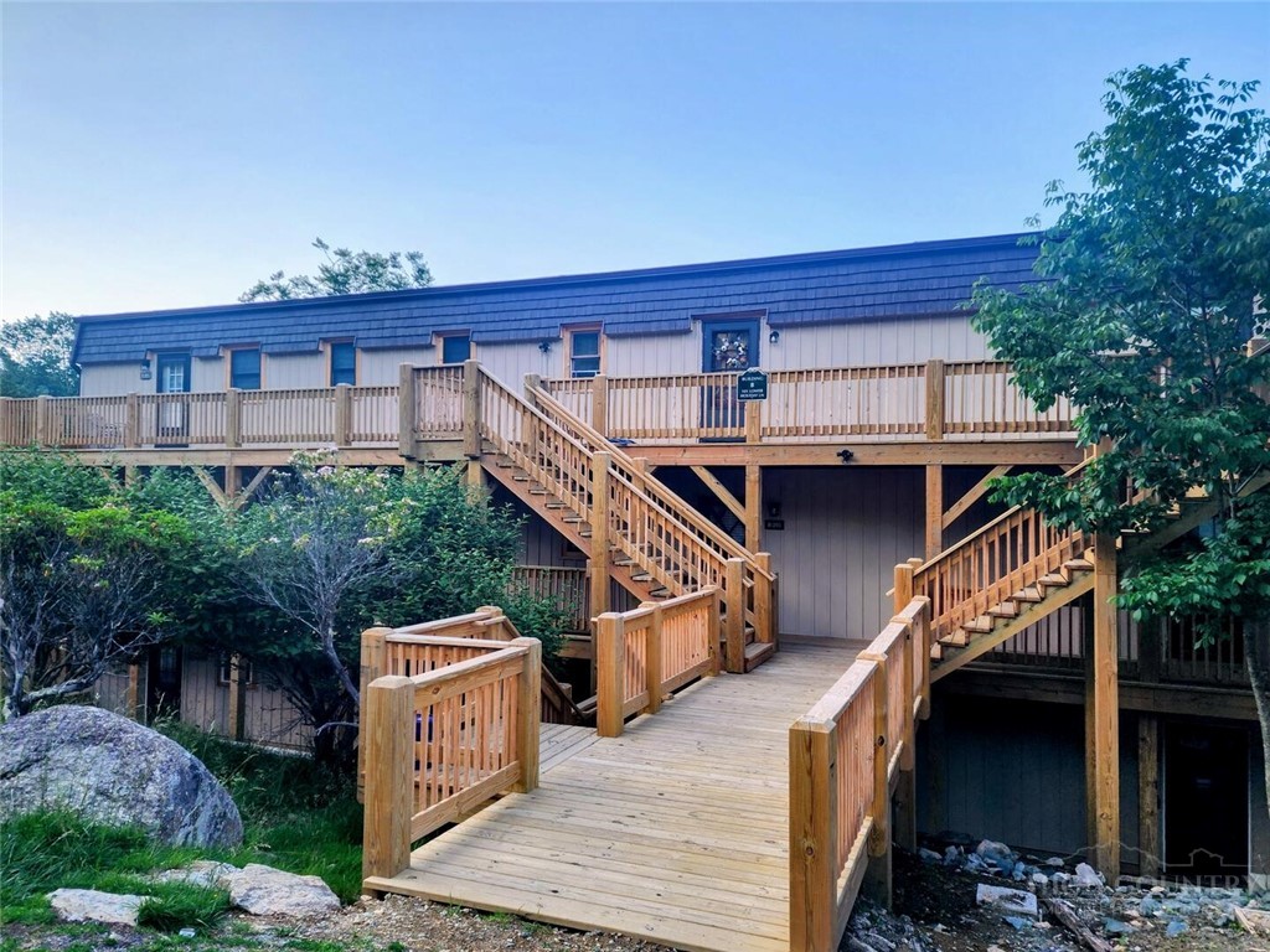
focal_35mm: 23
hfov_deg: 73.9
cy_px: 476
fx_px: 844
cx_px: 635
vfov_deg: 58.9
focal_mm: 6.4
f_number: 1.8
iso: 12
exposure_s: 1/181
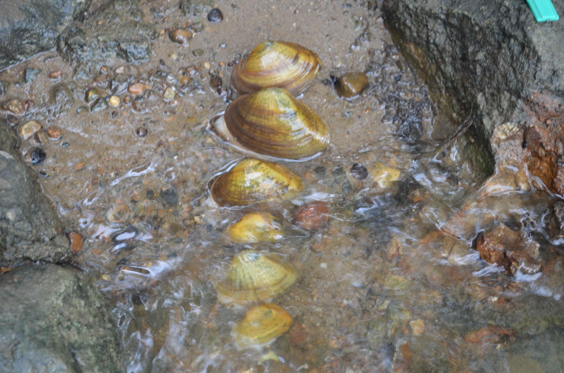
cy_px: 186
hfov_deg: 32.0
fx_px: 985
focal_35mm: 63
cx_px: 282
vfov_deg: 21.5
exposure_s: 1/80
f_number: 5.3
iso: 400
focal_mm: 42
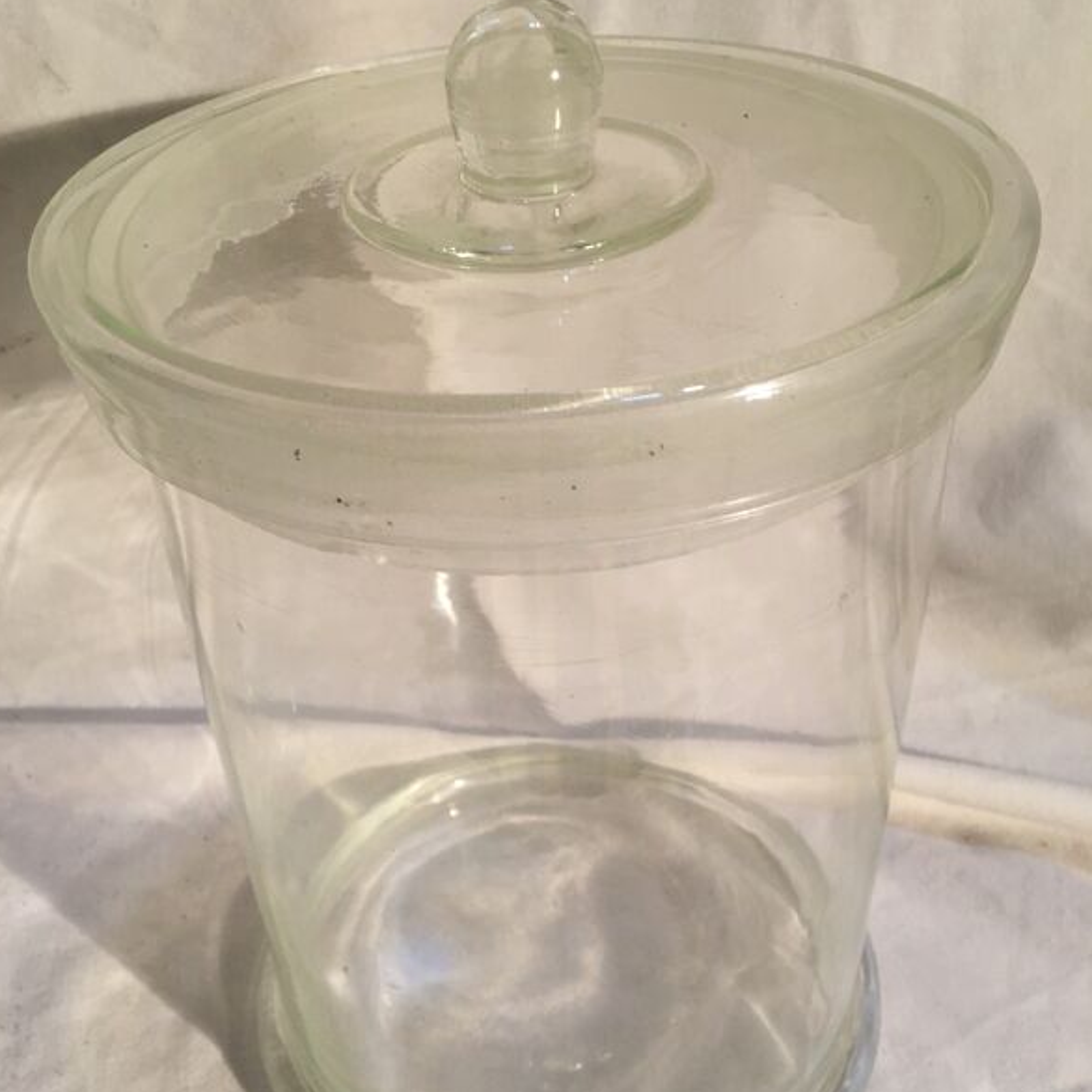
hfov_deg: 47.2
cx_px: 537
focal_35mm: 35
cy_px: 656
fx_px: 1249
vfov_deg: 46.9
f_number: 2.2
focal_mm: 4.15
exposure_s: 1/33
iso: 125
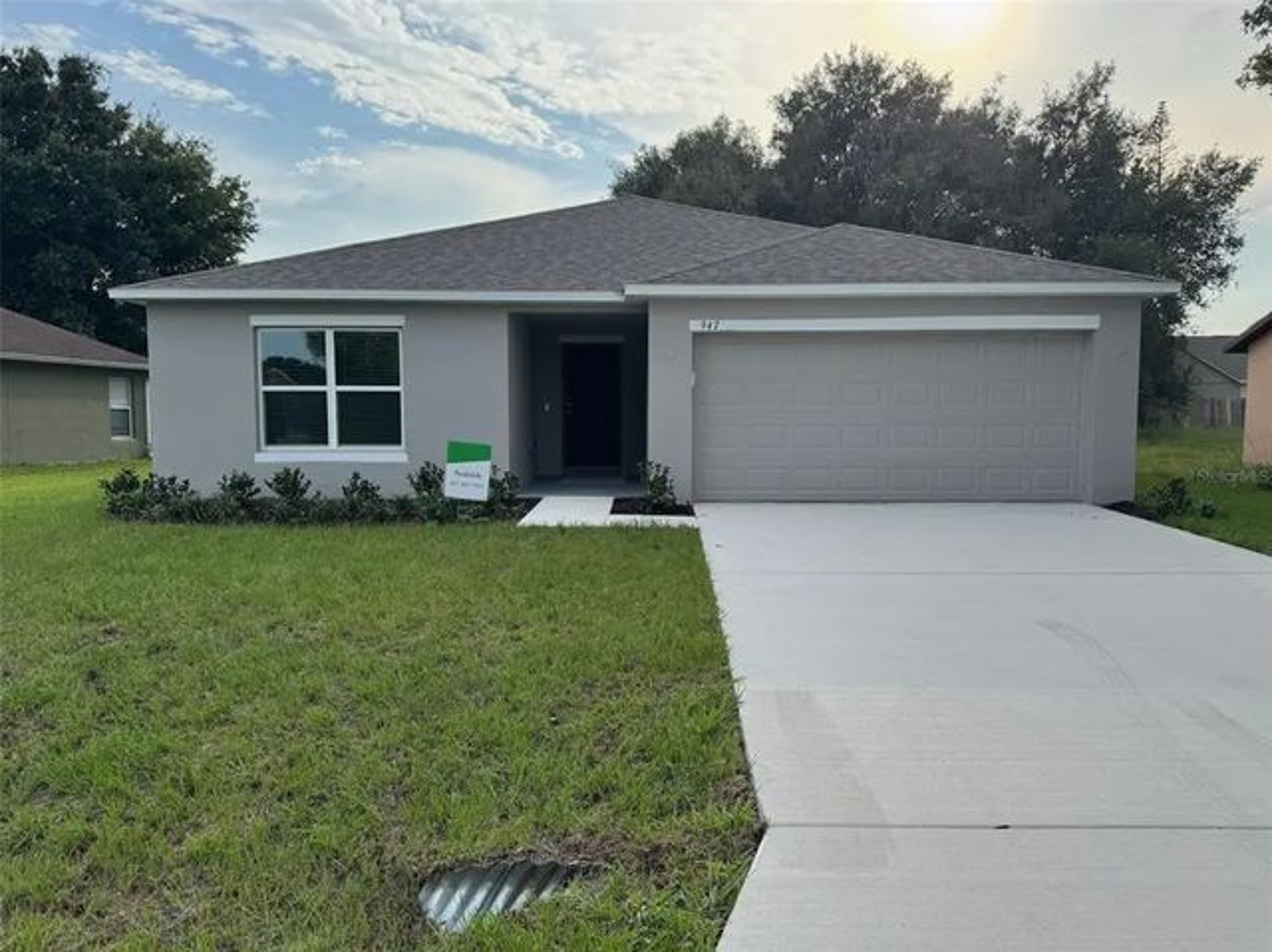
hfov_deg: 71.6
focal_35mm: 24
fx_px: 881
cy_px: 476
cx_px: 636
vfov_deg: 56.8
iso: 80
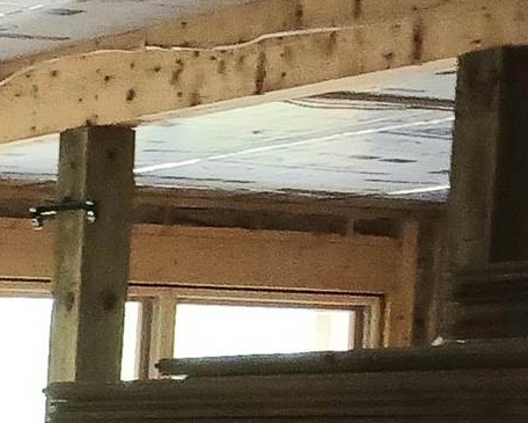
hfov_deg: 10.0
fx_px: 2673
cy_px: 747
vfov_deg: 8.7
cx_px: -691
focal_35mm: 171
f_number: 1.8
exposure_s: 1/50.3
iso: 200
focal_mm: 3.98
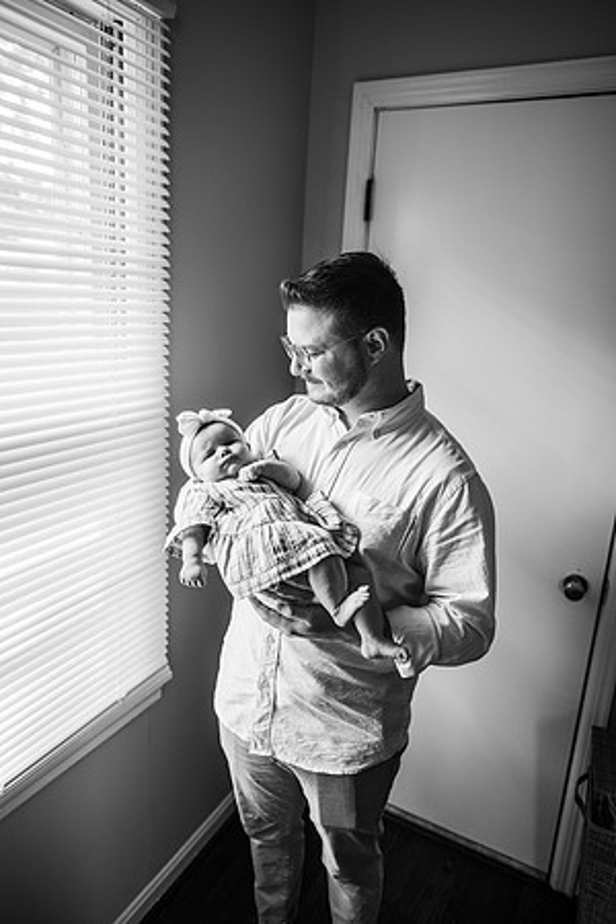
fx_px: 616
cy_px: 462
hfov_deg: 53.1
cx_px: 308
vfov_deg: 73.7
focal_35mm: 24
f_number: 2.5
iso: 320
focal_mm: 24
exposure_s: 1/200
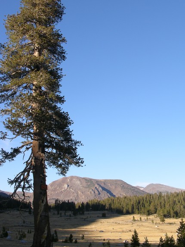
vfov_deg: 29.0
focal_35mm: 67
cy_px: 124
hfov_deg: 21.9
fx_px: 477
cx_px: 117
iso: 50
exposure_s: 1/181
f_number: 5.4
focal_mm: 12.7
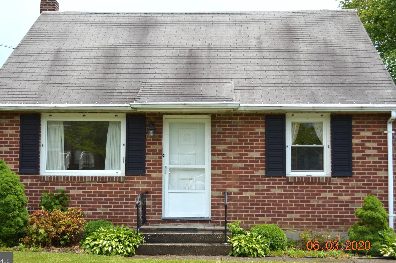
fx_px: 560
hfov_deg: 38.9
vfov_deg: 26.4
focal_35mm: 51
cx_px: 189
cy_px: 119
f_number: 4.5
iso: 100
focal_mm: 30
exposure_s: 1/500
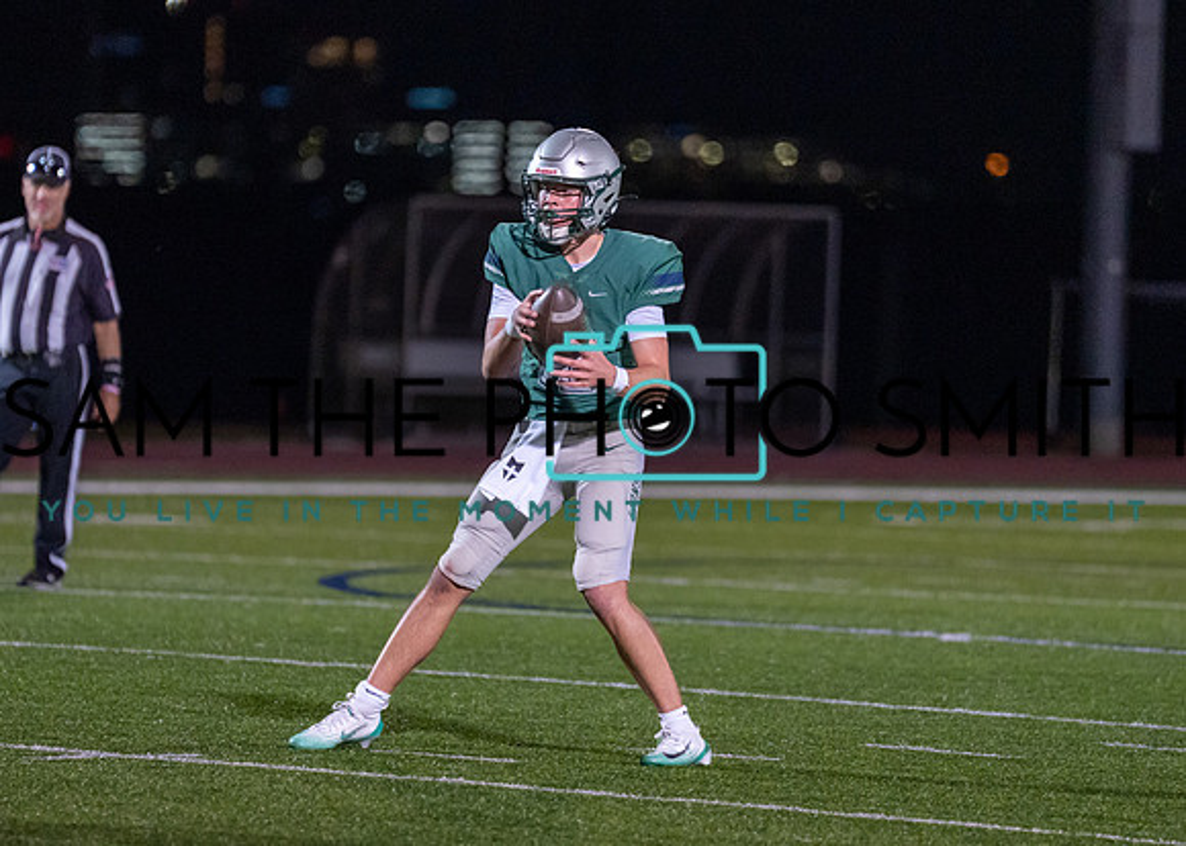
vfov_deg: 4.4
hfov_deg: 6.2
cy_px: 372
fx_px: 10955
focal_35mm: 325
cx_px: 513
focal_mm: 200
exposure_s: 1/1000
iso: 2500
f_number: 2.8
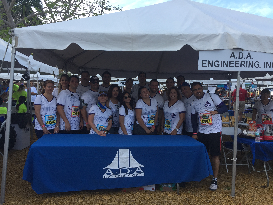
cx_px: 136
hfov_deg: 61.7
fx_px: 229
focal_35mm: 29
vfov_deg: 48.2
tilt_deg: -1.9
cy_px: 102
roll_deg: -2.3
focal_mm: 4.15
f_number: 2.2
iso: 32
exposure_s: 1/449
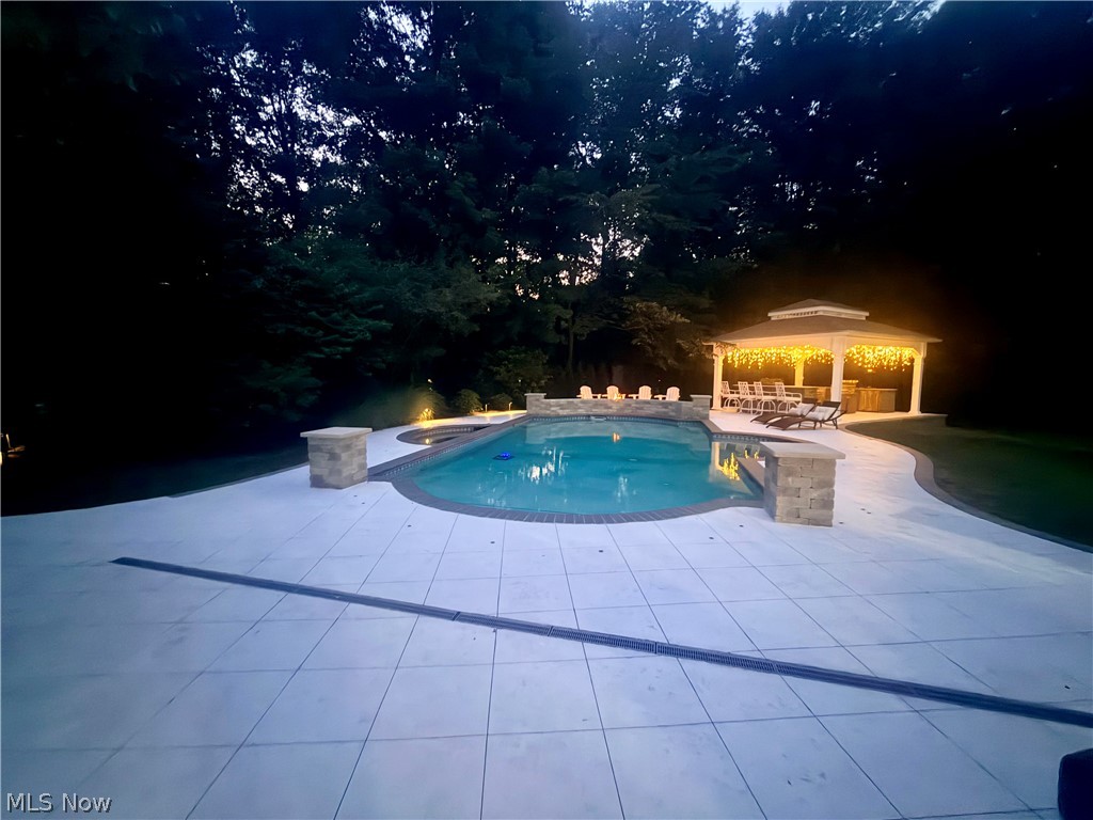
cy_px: 410
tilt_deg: -4.5
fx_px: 442
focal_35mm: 14
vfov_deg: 85.7
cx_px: 546
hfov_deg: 102.1
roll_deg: +0.3
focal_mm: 2.22
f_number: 2.2
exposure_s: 1/9
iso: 1250
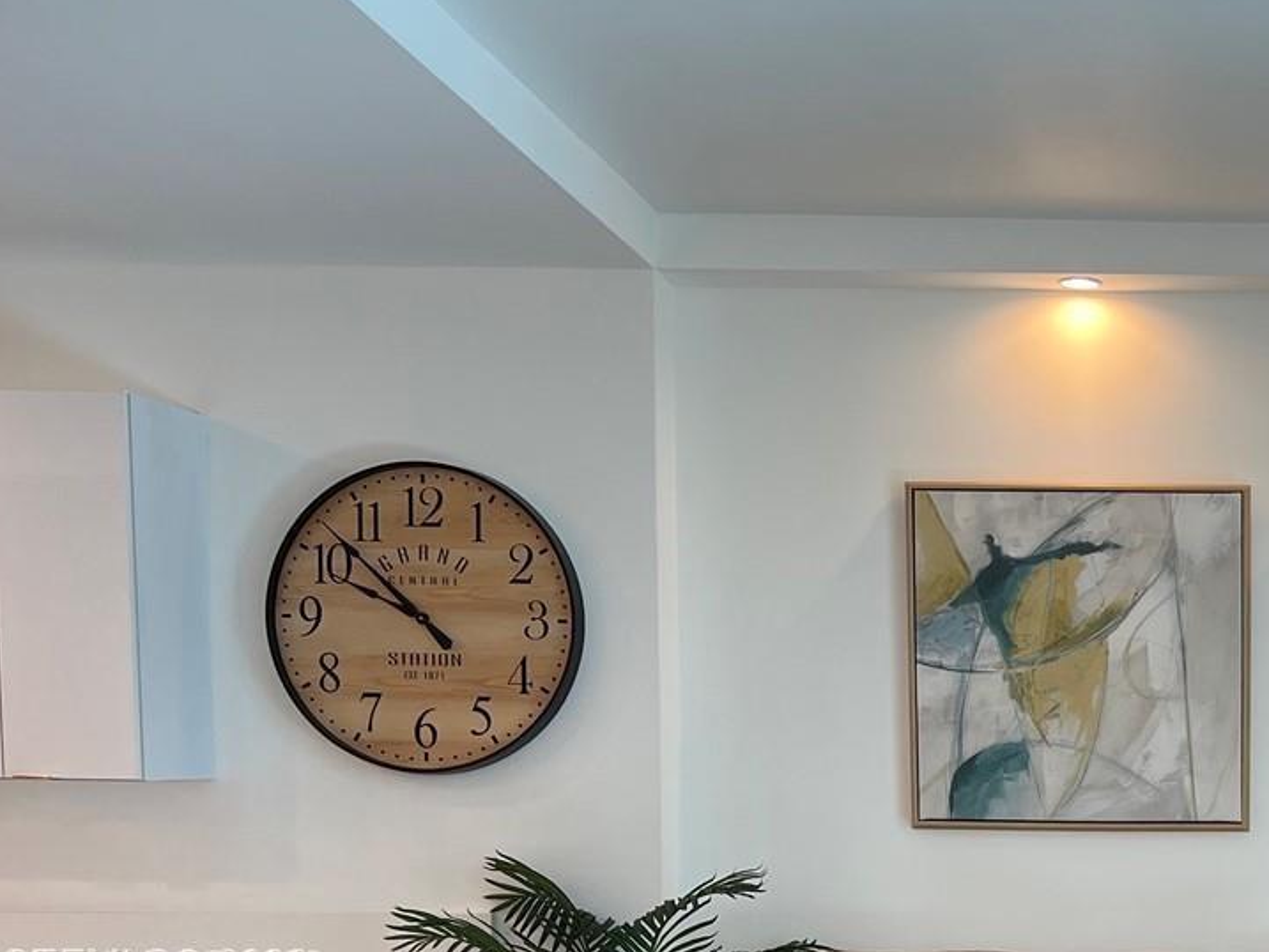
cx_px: 1173
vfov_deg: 24.0
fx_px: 2127
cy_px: 968
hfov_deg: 31.5
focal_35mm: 58
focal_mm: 5.7
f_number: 1.5
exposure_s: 1/120
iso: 50
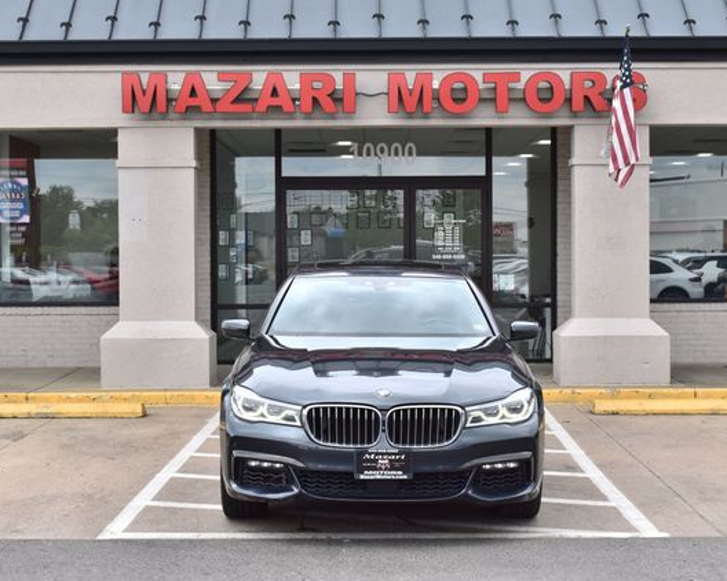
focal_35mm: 58
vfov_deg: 26.2
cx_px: 372
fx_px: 1247
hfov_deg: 32.5
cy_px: 292
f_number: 11
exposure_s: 1/320
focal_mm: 34
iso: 400
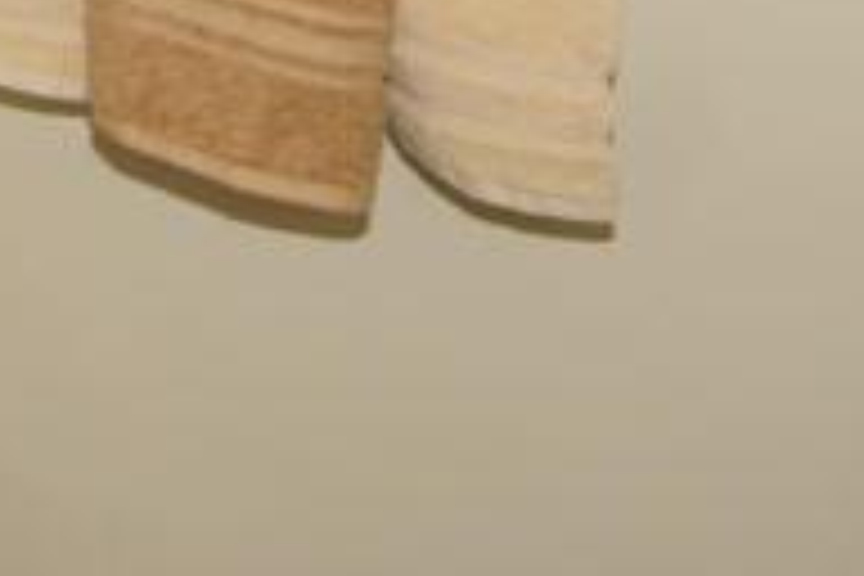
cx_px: -482
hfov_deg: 22.3
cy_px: -680
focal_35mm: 72
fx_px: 1728
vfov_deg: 14.5
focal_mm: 8
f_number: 4.5
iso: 200
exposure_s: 1/400
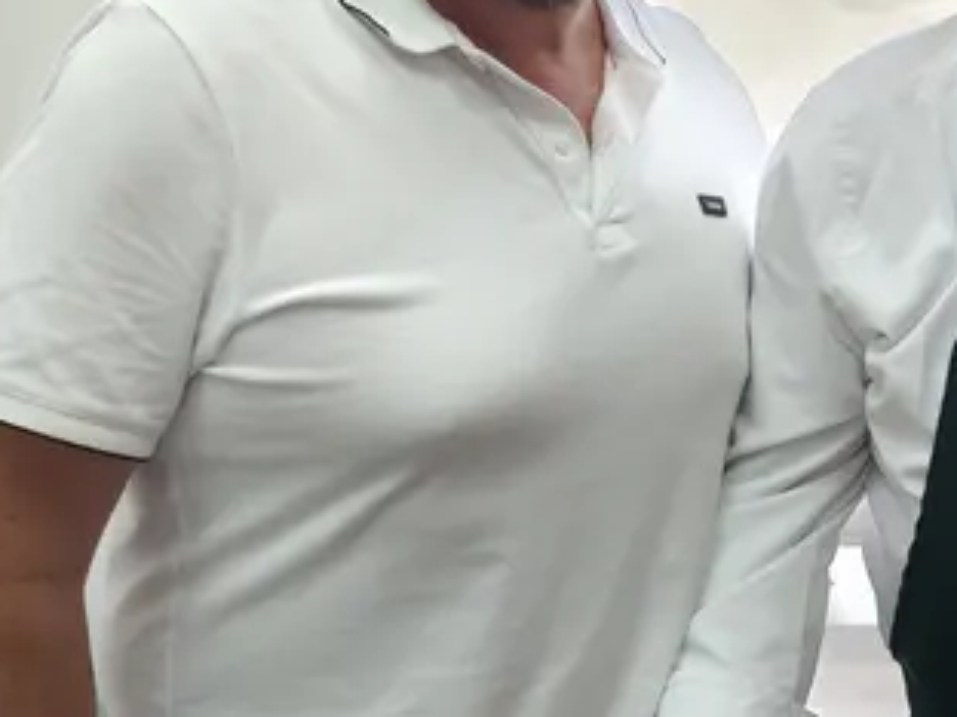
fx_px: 1825
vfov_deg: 22.1
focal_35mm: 66
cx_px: 982
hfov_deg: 27.5
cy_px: 510
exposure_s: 1/100
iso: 400
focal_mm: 6.19
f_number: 1.65
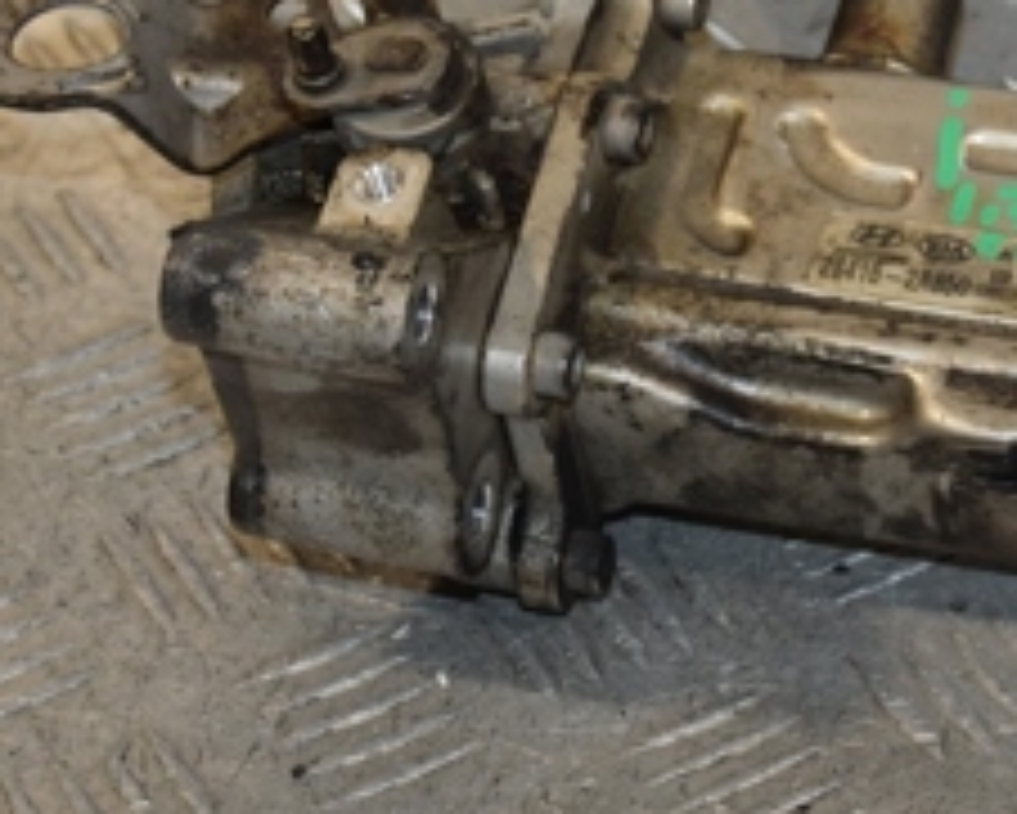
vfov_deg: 7.8
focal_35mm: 199
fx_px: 5992
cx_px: 774
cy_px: 202
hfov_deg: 9.7
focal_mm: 50
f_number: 5.6
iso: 800
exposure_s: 1/200
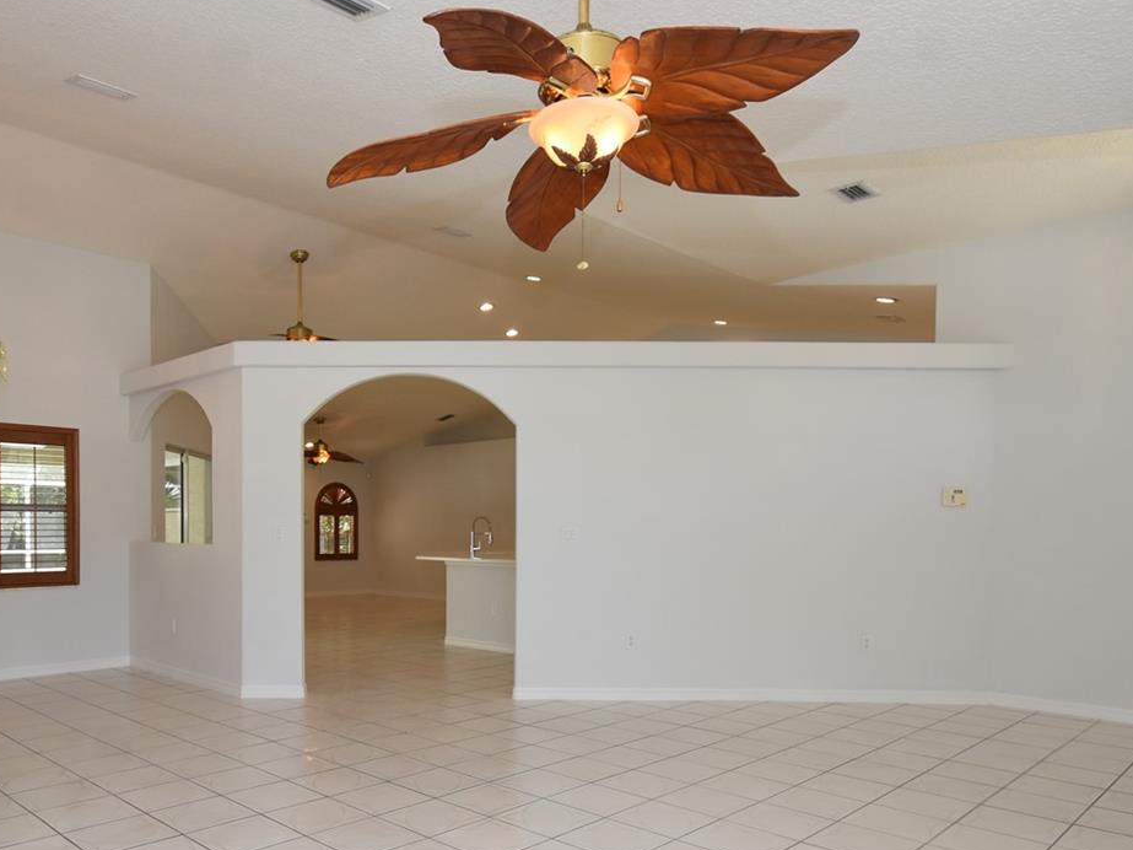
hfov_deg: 68.9
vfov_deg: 54.2
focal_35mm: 25
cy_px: 538
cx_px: 474
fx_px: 818
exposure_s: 1/80
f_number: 4.5
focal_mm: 10
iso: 200
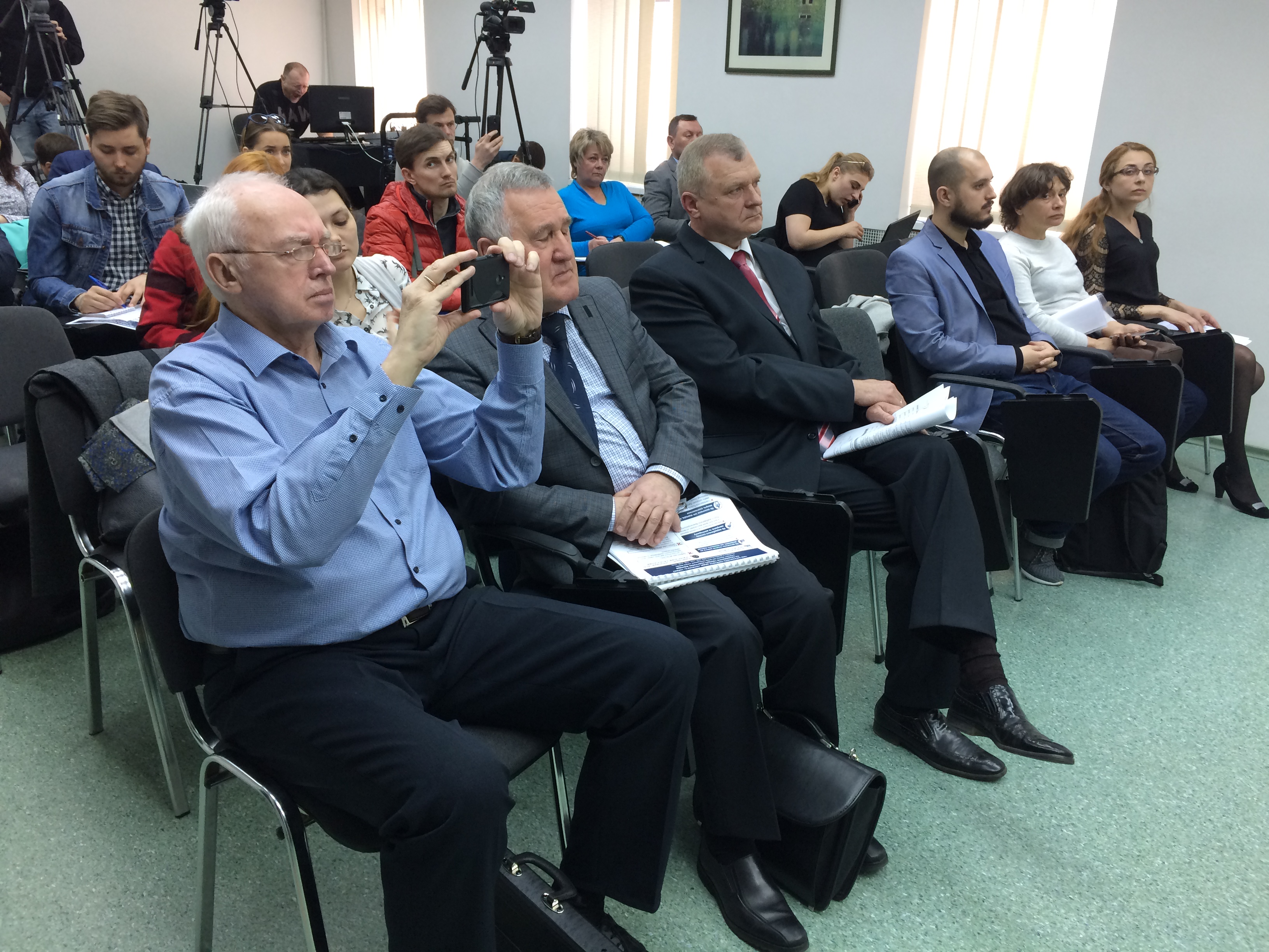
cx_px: 634
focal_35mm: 29
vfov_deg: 48.2
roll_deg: -1.0
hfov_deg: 61.7
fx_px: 1063
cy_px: 476
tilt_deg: -22.9
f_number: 2.2
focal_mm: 4.15
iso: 50
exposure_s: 1/33
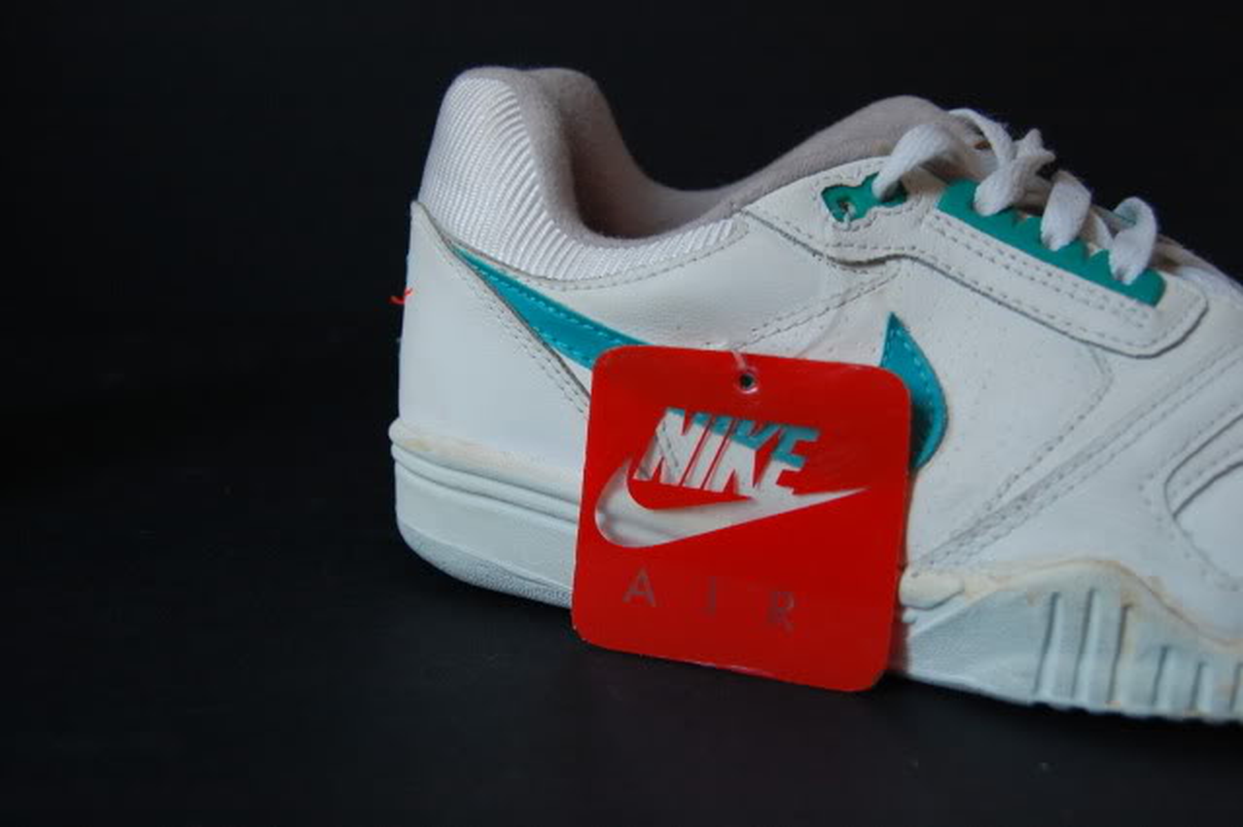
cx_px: 622
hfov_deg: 49.6
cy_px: 414
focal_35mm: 39
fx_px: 1346
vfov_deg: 34.2
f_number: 4.2
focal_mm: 26
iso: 800
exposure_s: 1/30
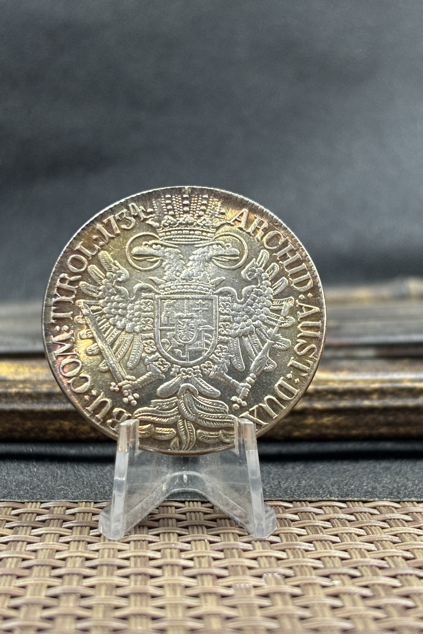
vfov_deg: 36.2
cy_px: 316
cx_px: 185
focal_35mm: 55
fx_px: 970
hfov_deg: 24.6
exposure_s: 1/60
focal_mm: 5.96
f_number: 1.6
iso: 80
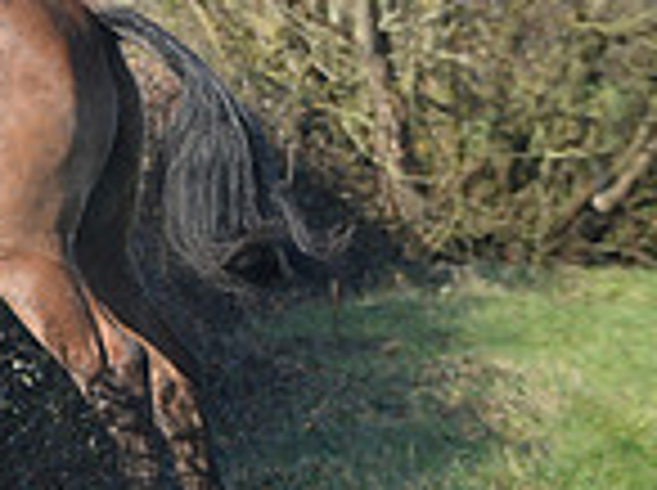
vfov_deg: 2.2
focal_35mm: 670
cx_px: -594
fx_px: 12696
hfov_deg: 2.9
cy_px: -67
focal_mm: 175
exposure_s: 1/1250
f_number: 6.3
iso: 1000
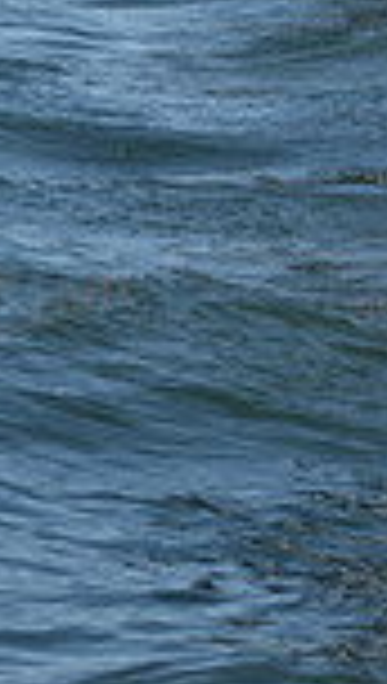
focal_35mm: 279
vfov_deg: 7.6
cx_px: 362
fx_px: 5067
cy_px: -400
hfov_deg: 4.4
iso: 250
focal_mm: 70
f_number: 9
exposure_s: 1/1000
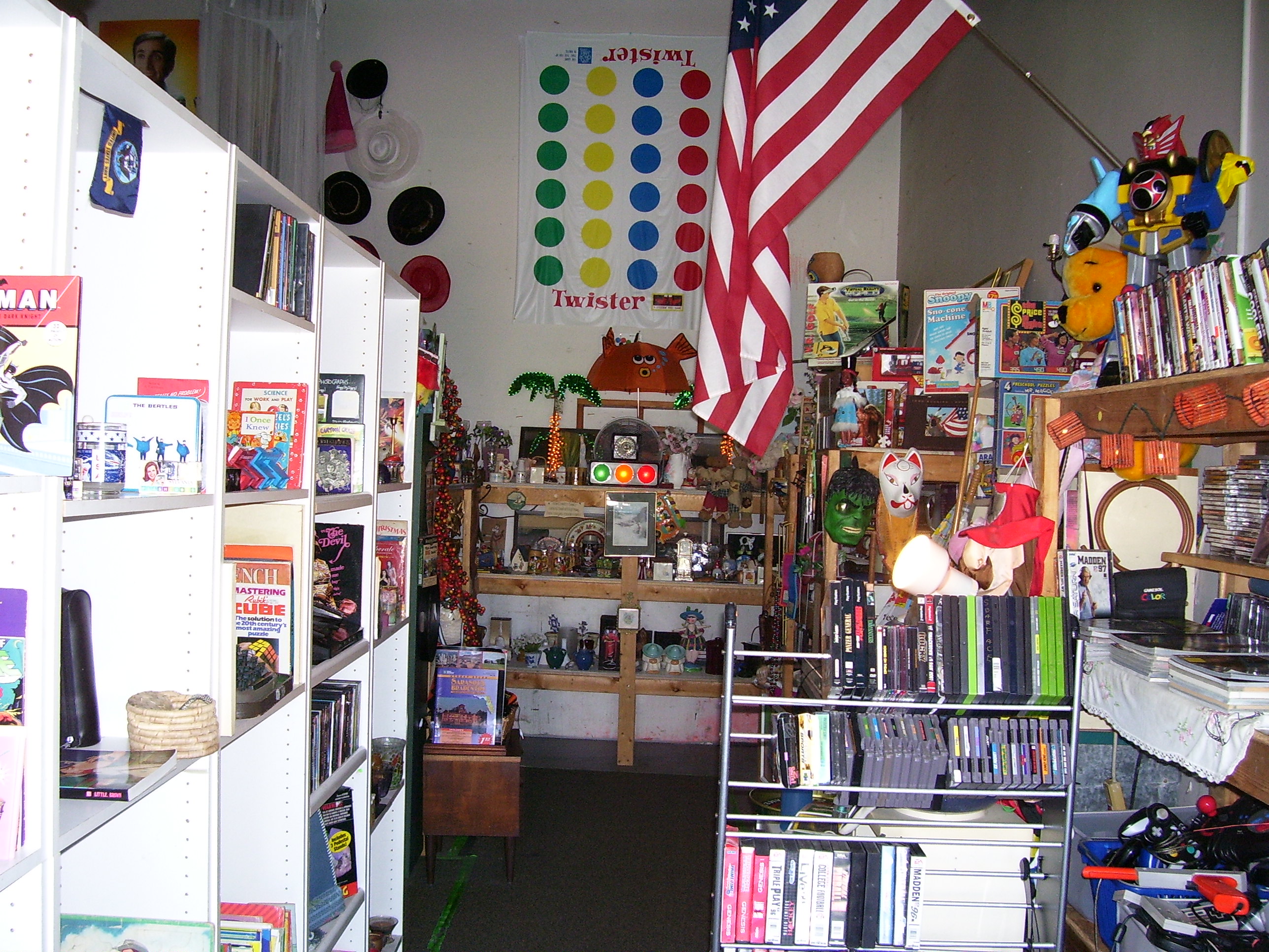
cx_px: 634
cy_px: 476
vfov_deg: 41.8
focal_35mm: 34
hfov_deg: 54.0
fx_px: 1246
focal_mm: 5.6
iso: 125
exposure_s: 1/60
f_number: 2.7
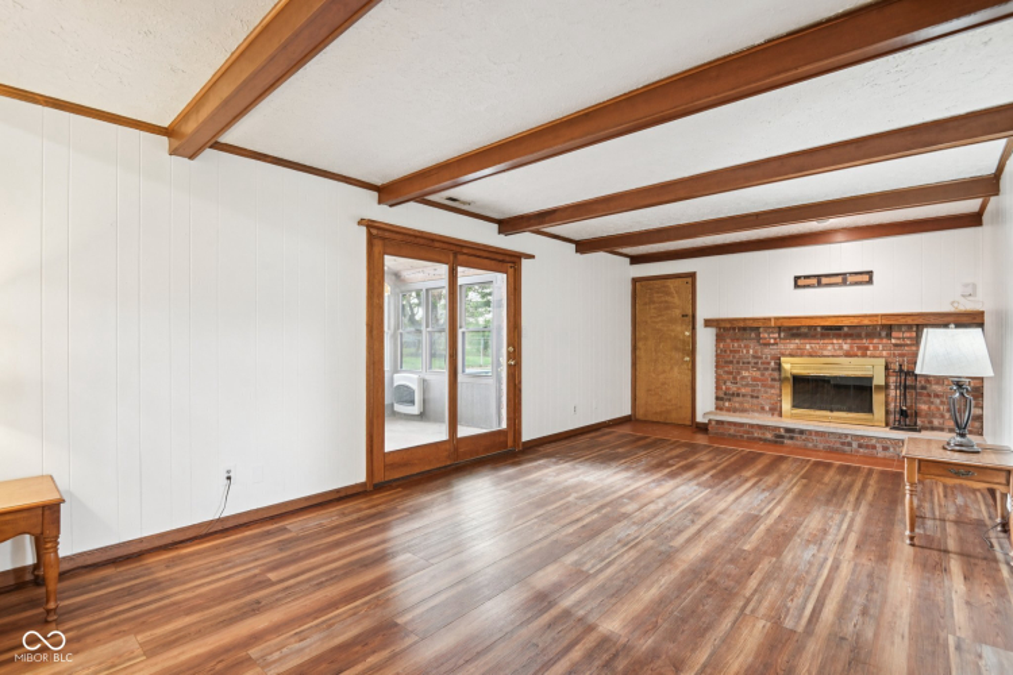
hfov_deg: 96.7
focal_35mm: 16
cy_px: 338
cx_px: 506
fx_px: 450
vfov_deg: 73.7
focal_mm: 16
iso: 400
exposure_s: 1/5
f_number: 8
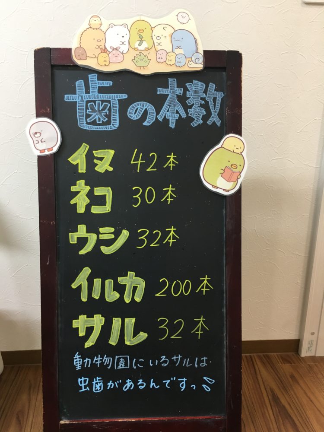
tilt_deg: -16.0
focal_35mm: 29
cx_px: 162
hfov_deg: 48.2
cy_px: 216
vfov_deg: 61.7
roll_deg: -0.5
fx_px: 362
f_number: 2.2
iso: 100
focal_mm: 4.15
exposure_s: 1/30
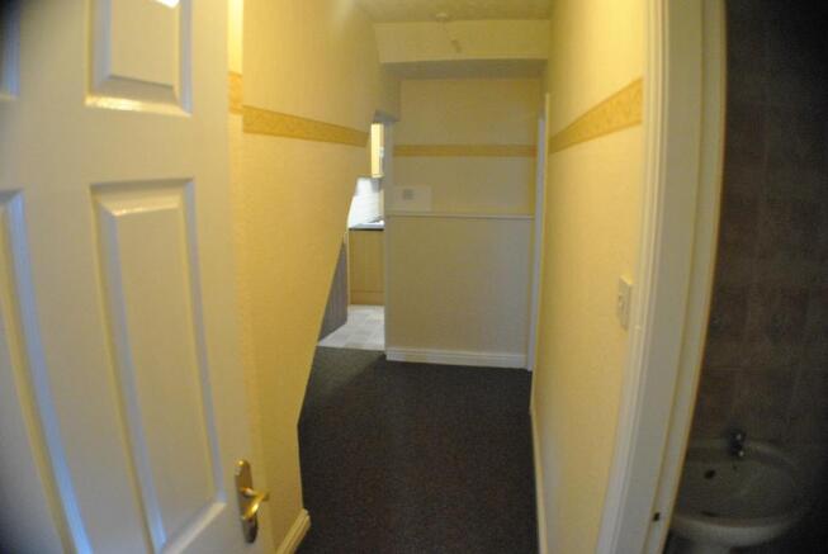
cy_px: 277
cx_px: 414
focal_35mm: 27
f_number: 3.5
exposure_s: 1/25
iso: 1600
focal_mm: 18
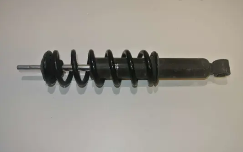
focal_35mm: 32
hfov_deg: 59.7
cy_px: 76
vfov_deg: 39.4
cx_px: 122
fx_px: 212
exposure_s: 1/60
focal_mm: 11.8
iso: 200
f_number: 4.5
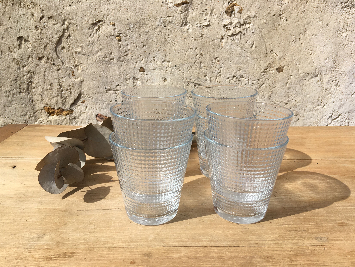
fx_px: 297
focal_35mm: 29
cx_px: 178
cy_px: 134
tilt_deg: -17.5
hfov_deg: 61.7
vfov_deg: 48.2
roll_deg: -0.9
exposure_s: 1/1748
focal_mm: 4.15
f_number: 2.2
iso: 25
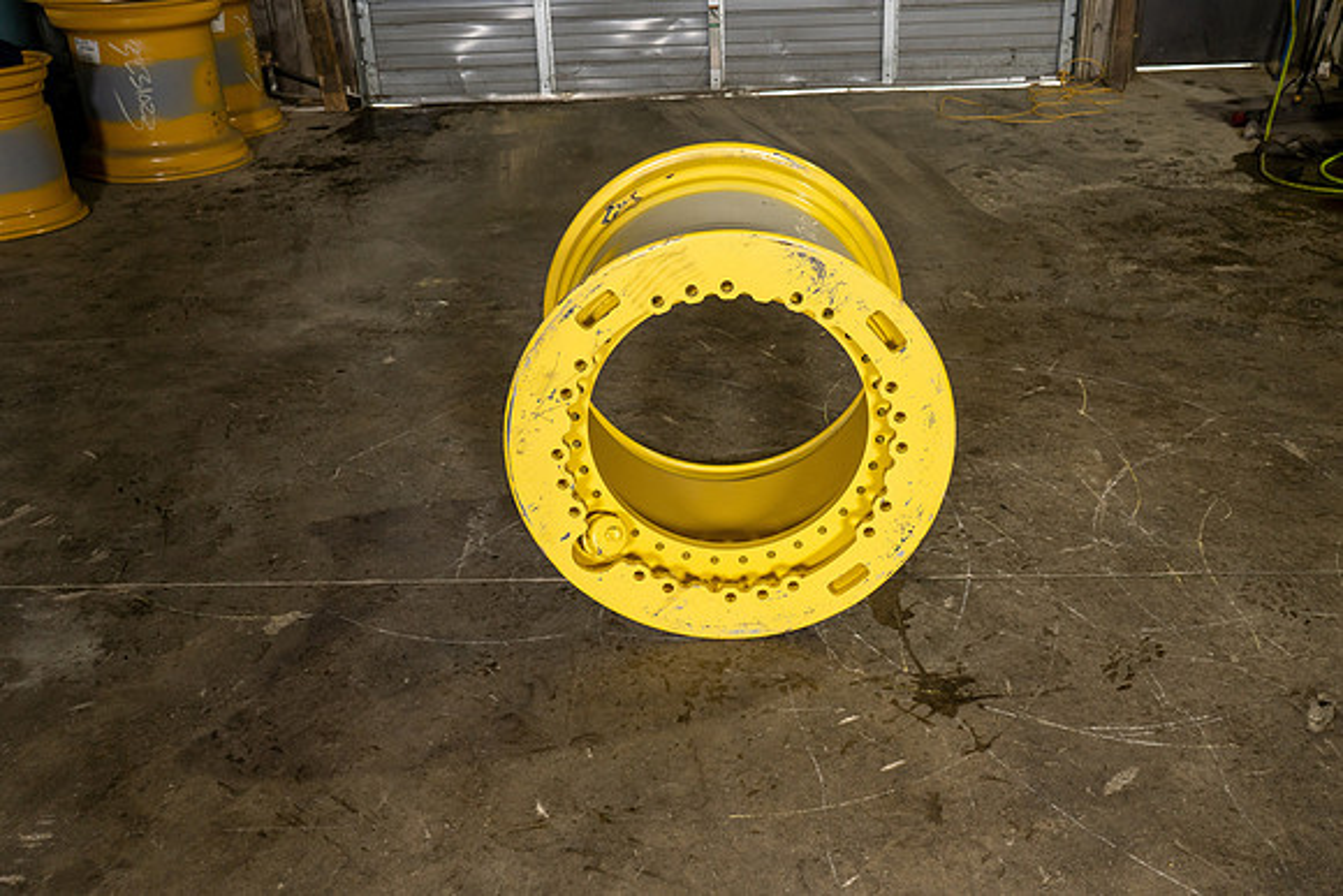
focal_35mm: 34
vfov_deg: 38.9
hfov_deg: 55.8
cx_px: 672
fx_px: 1269
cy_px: 448
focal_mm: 34
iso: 800
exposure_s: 1/125
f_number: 5.6
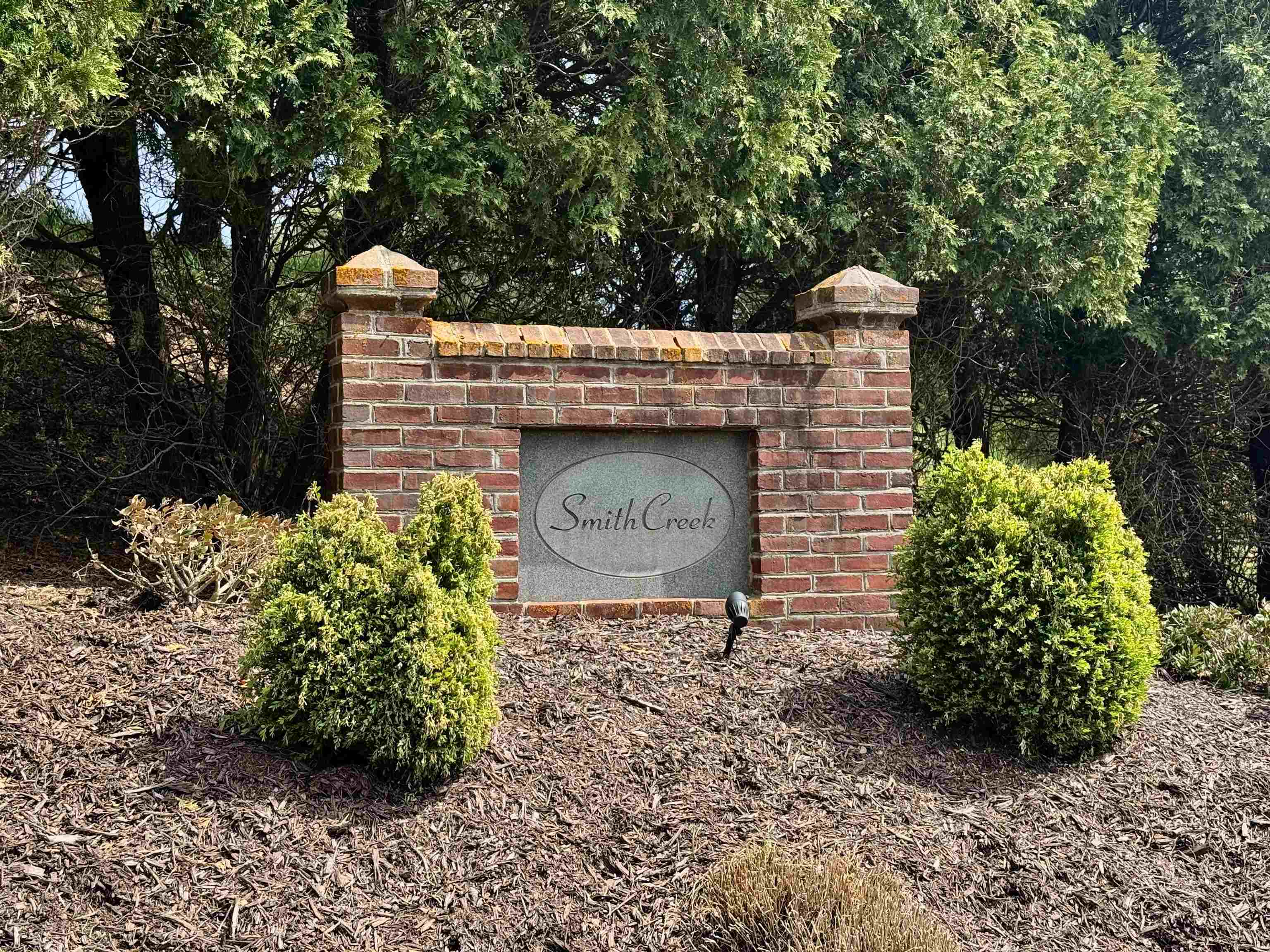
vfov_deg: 30.3
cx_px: 635
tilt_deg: +0.0
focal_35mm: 48
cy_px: 476
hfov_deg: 39.7
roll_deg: +0.9
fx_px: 1761
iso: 64
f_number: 1.78
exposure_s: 1/1524
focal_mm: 6.76
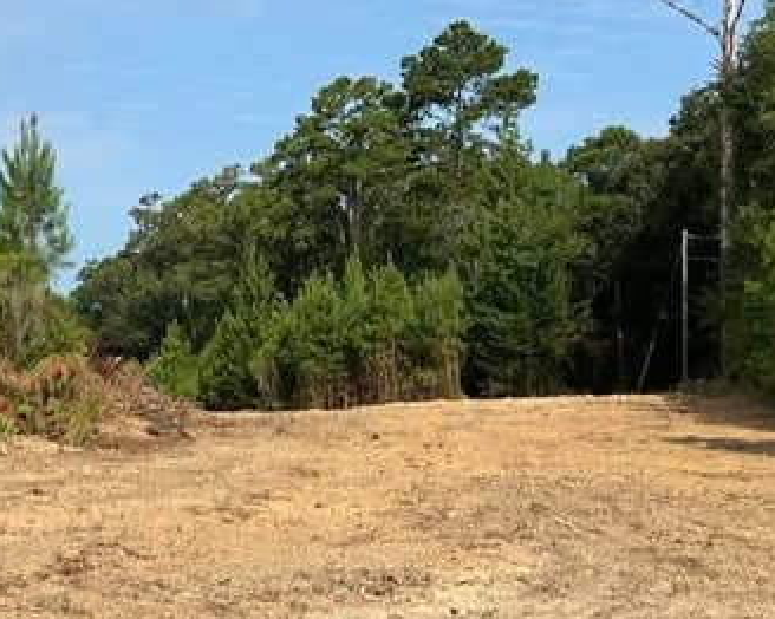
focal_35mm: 66
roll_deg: +2.7
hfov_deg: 28.5
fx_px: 1513
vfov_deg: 23.1
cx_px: 240
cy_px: 281
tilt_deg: +4.9
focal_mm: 5.7
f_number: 1.5
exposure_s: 1/4115
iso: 50
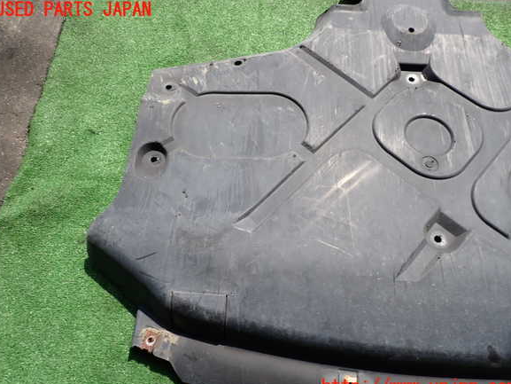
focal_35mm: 26
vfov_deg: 53.1
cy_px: 199
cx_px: 256
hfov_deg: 67.3
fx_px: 384
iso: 100
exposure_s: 1/160
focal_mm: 4.5
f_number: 8
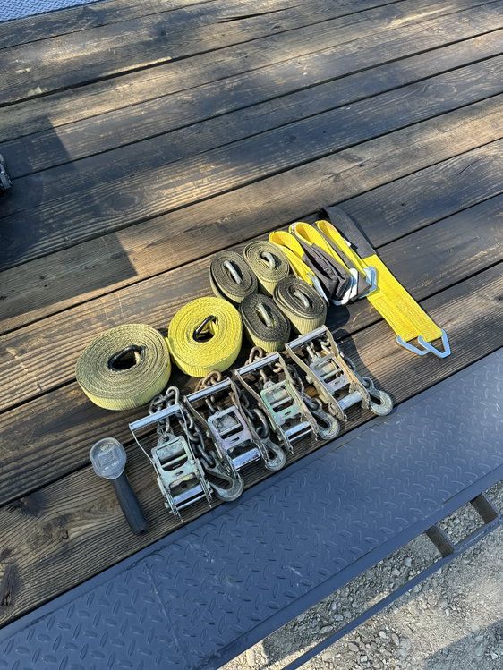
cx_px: 252
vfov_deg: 71.6
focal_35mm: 24
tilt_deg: -56.8
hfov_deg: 56.8
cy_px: 335
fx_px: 465
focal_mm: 6.86
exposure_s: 1/1227
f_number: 1.78
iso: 80
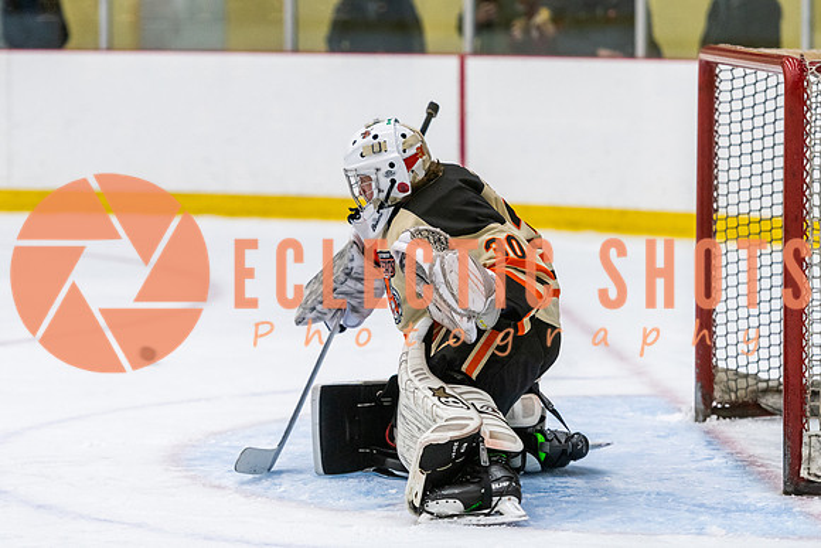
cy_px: 226
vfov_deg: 8.0
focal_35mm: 173
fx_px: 3935
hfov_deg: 11.9
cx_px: 414
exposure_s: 1/640
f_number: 2.8
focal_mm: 140
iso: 2800
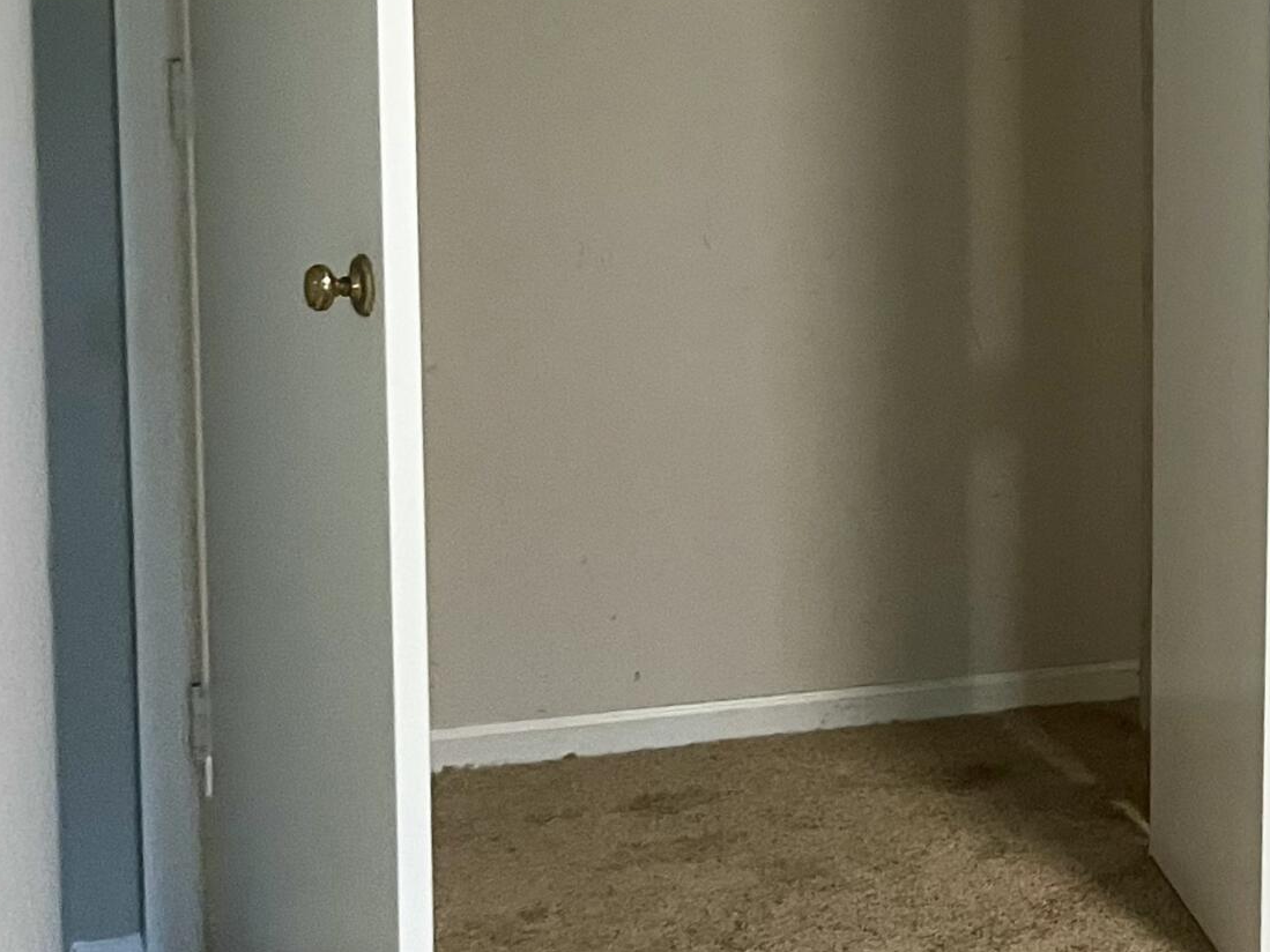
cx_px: 1555
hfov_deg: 24.6
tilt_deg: -5.5
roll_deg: -3.7
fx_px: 2605
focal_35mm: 71
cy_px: 192
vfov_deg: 20.5
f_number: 1.6
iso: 250
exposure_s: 1/60
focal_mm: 5.1
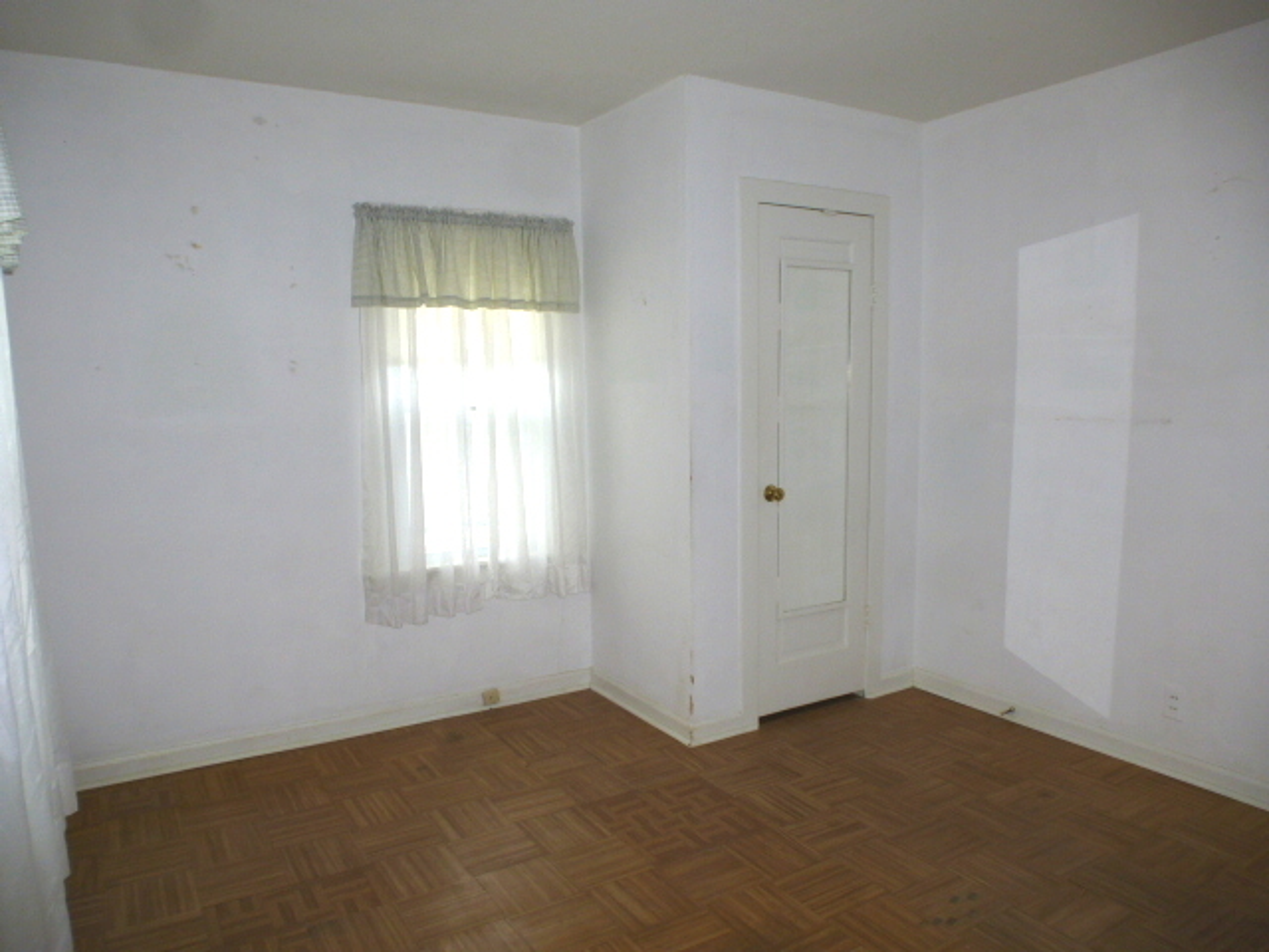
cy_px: 476
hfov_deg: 71.6
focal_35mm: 24
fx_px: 880
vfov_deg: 56.8
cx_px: 634
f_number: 3.3
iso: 100
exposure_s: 1/60
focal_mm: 4.3
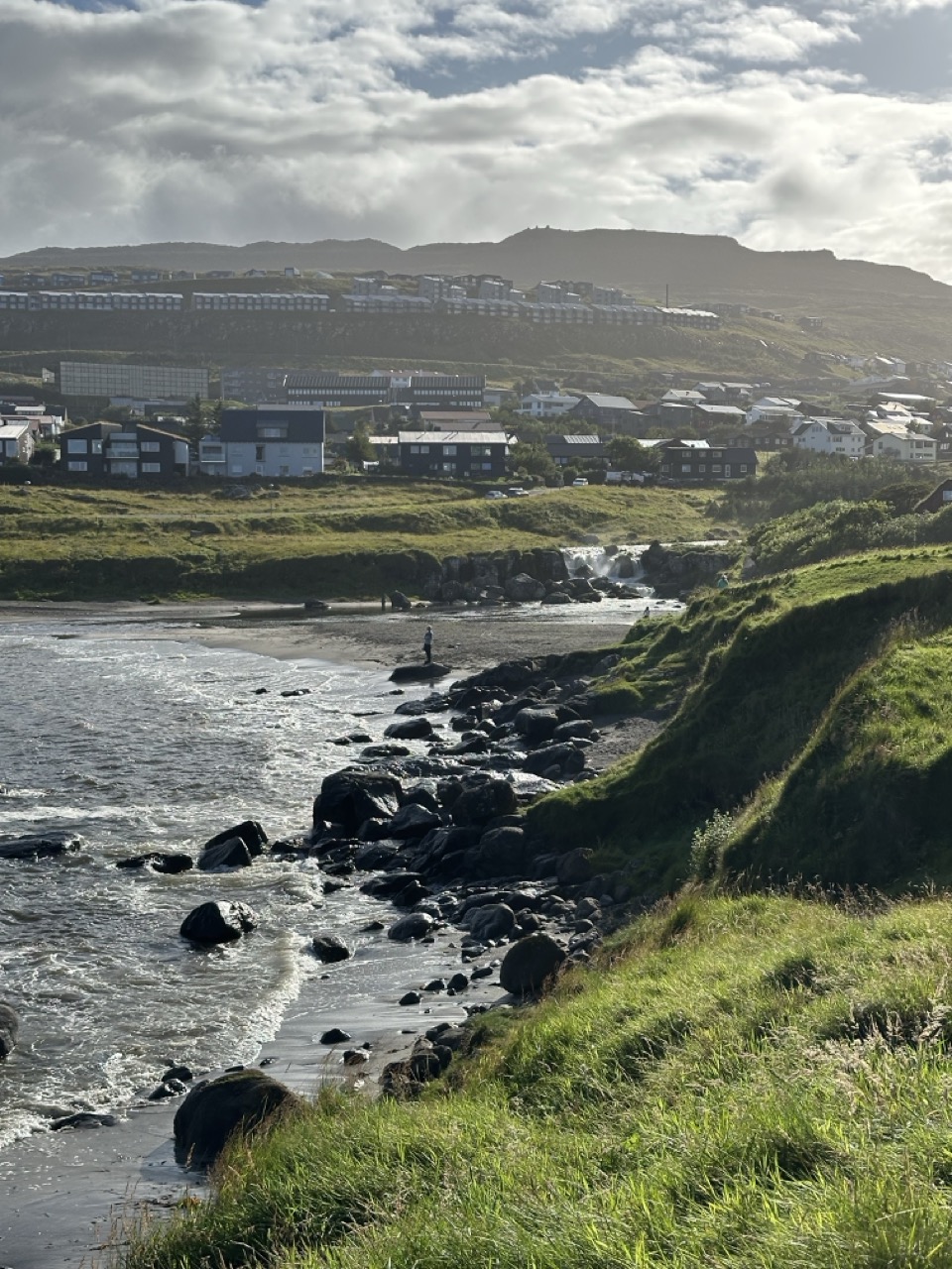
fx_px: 1760
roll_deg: +1.3
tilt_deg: -2.8
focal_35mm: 48
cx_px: 476
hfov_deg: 30.3
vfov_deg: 39.7
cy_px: 634
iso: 64
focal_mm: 6.86
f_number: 1.78
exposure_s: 1/5882
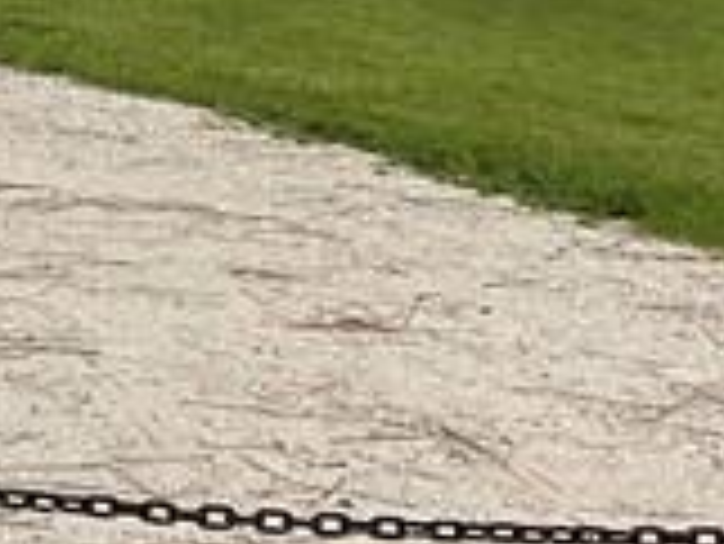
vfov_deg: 7.9
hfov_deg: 10.6
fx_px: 3851
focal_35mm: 184
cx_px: -99
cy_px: -256
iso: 16
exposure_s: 1/2058
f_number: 1.8
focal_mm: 3
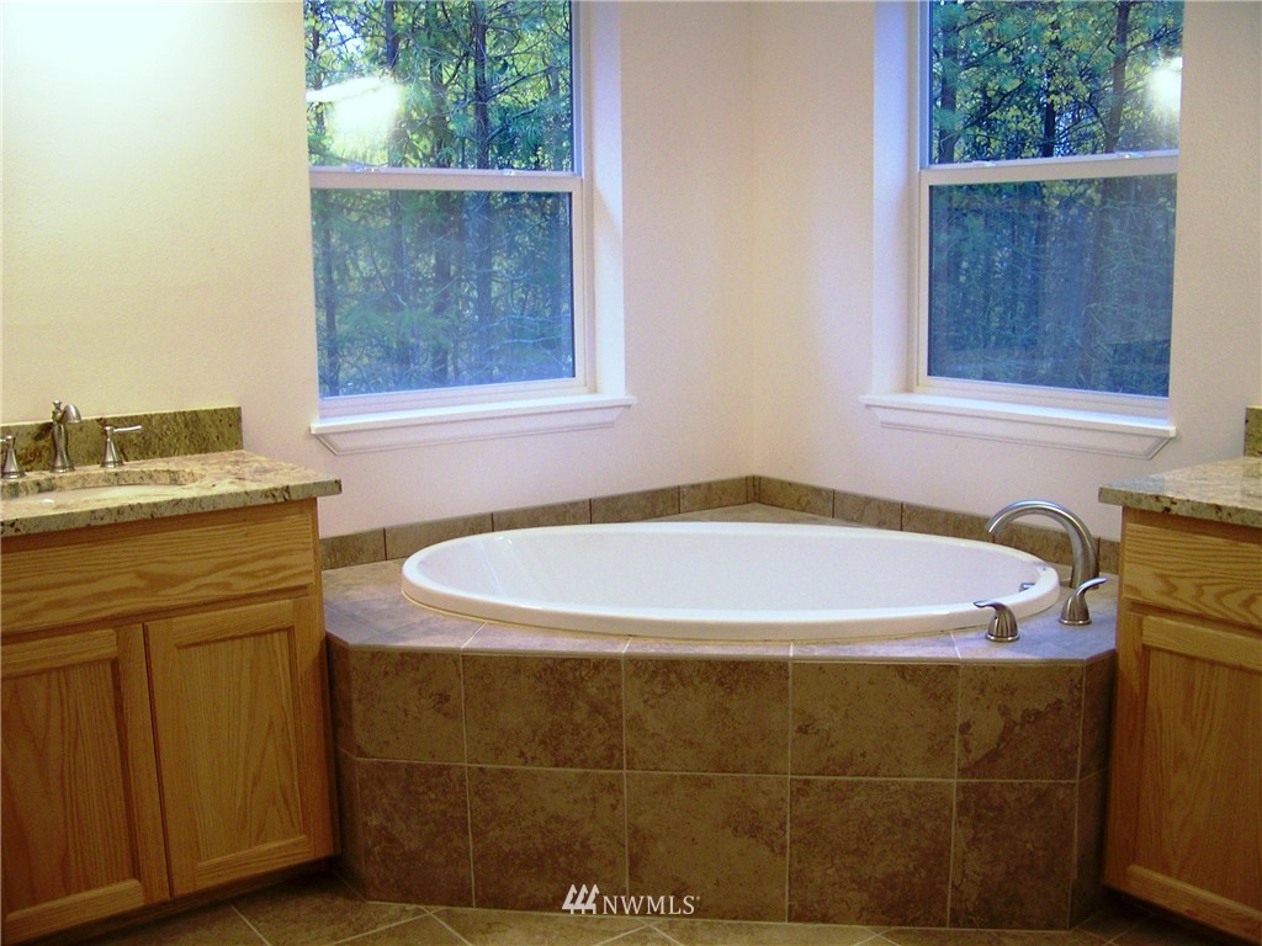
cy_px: 473
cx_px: 631
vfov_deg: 39.7
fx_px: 1312
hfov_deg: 51.4
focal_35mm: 36
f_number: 2.8
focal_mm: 5.85
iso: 160
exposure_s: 1/30
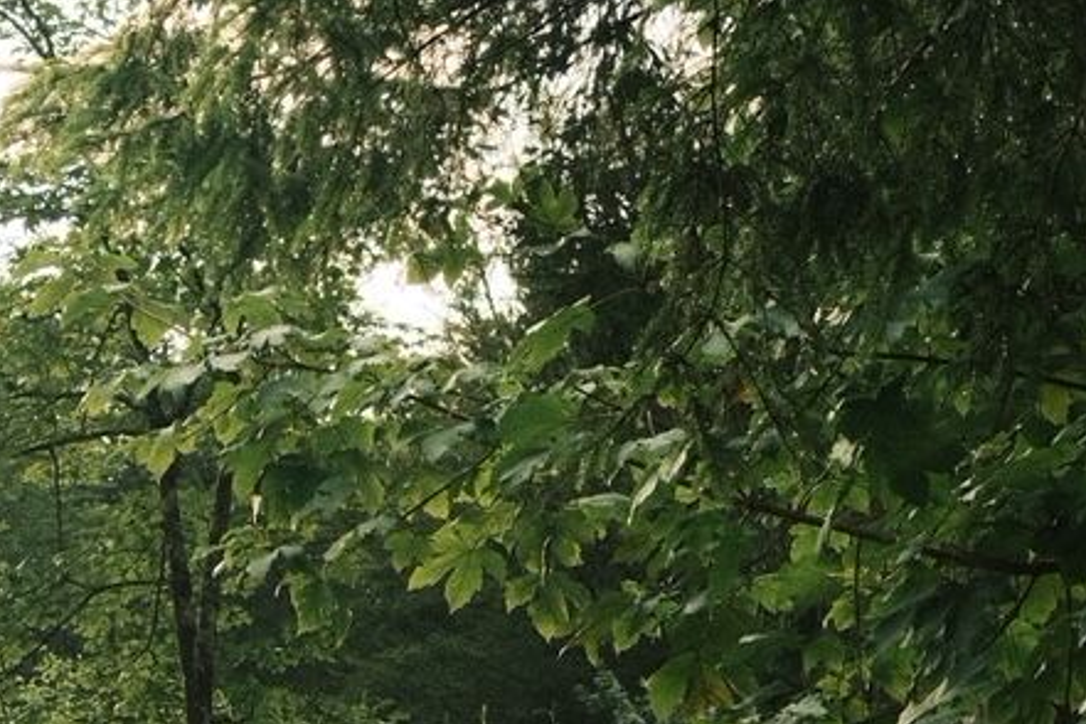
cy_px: 1160
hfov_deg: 16.9
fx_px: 3590
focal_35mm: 119
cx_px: 57
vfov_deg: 11.0
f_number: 5
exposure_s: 1/240
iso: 640
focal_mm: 27
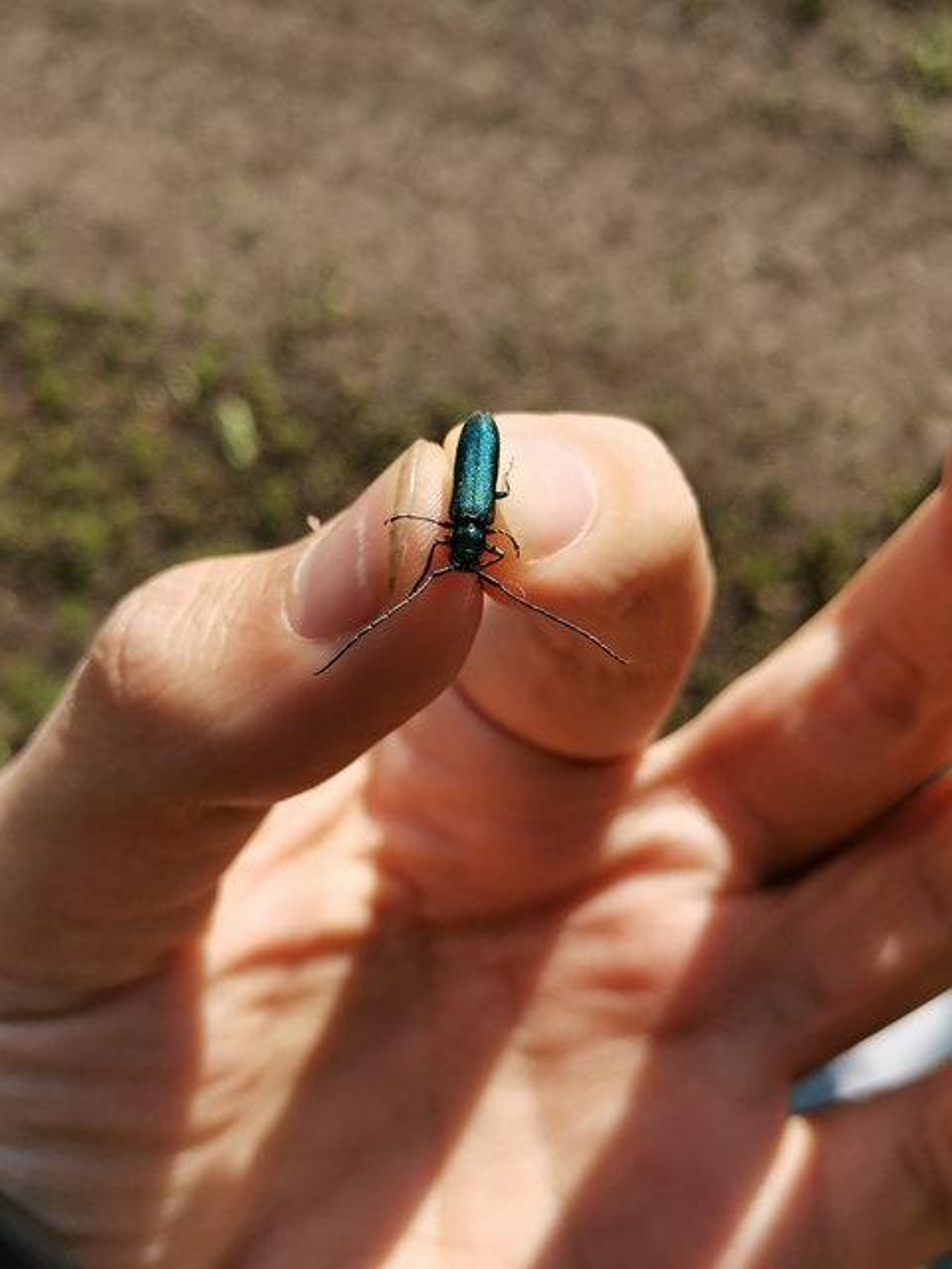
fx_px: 1430
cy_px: 634
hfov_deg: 36.8
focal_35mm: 39
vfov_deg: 47.9
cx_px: 476
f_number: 1.8
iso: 50
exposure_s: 1/1199
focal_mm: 4.75
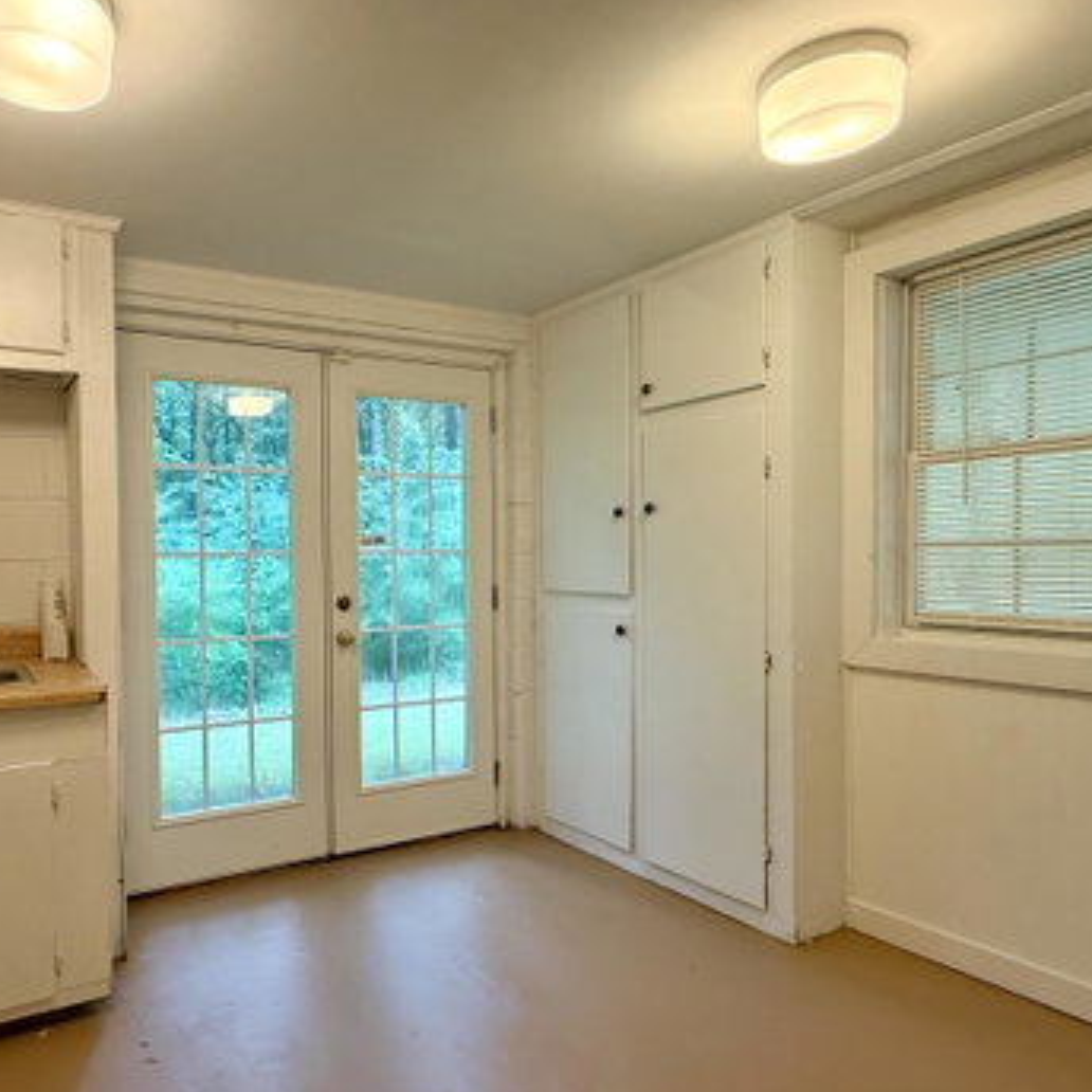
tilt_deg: -1.0
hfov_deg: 65.3
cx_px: 354
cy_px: 575
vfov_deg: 67.2
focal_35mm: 23
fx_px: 821
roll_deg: +0.8
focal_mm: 2.22
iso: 200
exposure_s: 1/60
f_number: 2.2
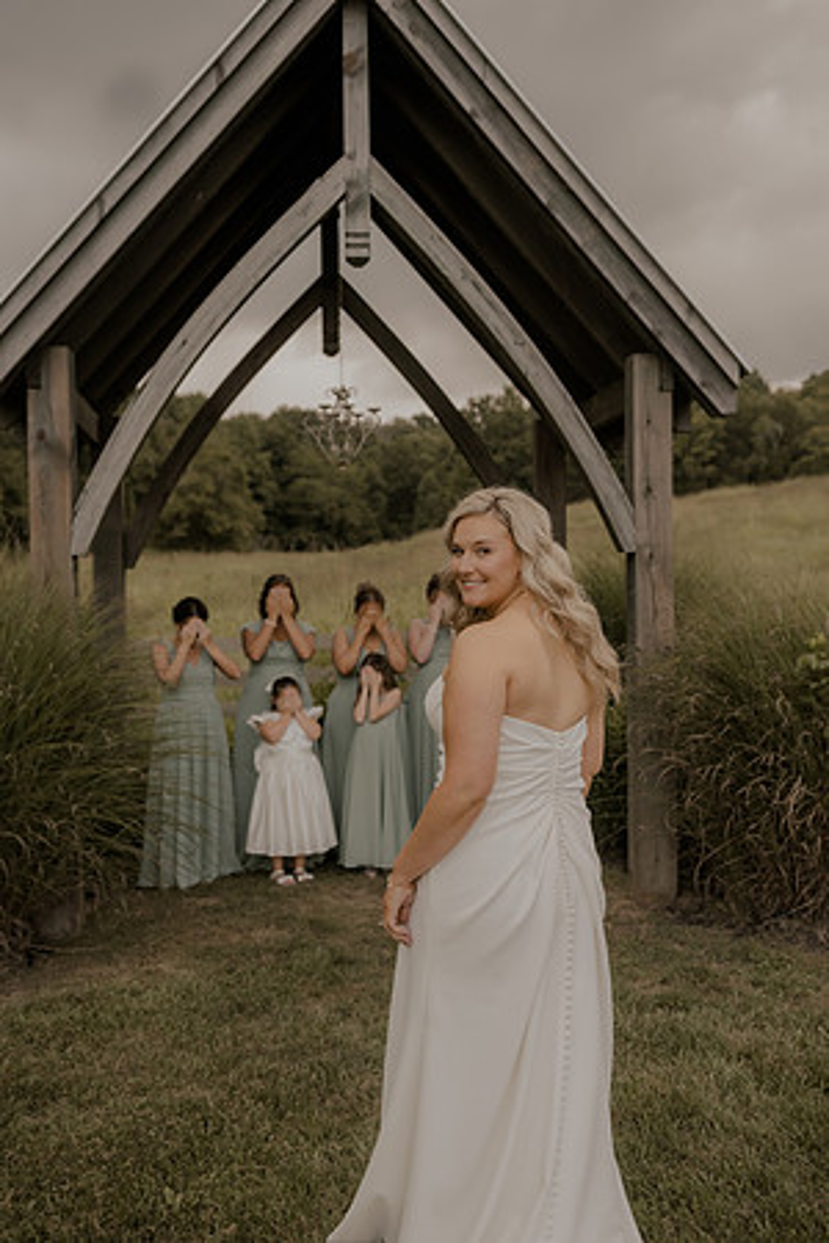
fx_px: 1347
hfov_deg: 34.2
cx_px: 414
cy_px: 622
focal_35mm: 39
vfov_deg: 49.6
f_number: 1.8
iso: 1000
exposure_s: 1/3200
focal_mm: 26
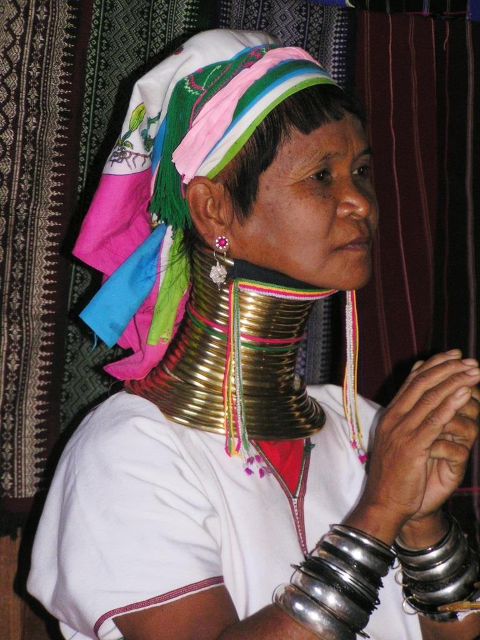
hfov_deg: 9.9
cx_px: 240
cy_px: 320
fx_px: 2773
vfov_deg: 13.2
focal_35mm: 150
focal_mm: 22.9
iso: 200
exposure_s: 1/160
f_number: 3.5
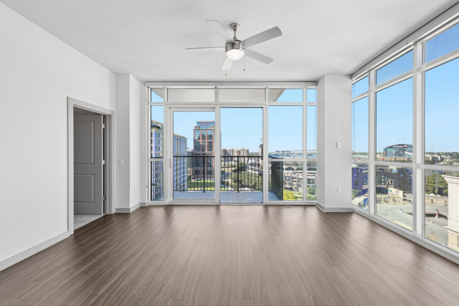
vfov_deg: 81.2
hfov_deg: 104.2
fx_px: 179
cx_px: 230
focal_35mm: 14
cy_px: 153
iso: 1000
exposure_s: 1/250
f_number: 9
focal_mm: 14
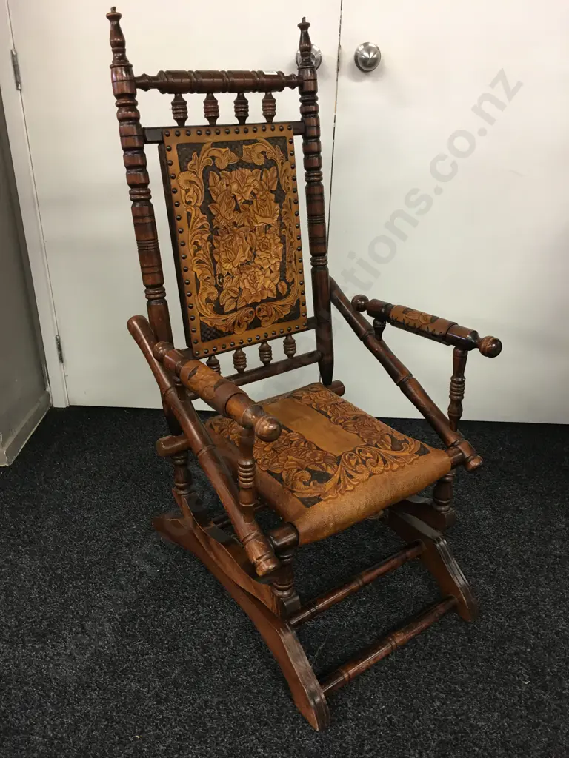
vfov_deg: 61.7
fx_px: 636
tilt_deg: -26.7
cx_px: 284
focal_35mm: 29
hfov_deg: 48.2
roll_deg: -2.6
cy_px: 379
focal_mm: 4.15
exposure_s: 1/17
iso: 50
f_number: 2.2
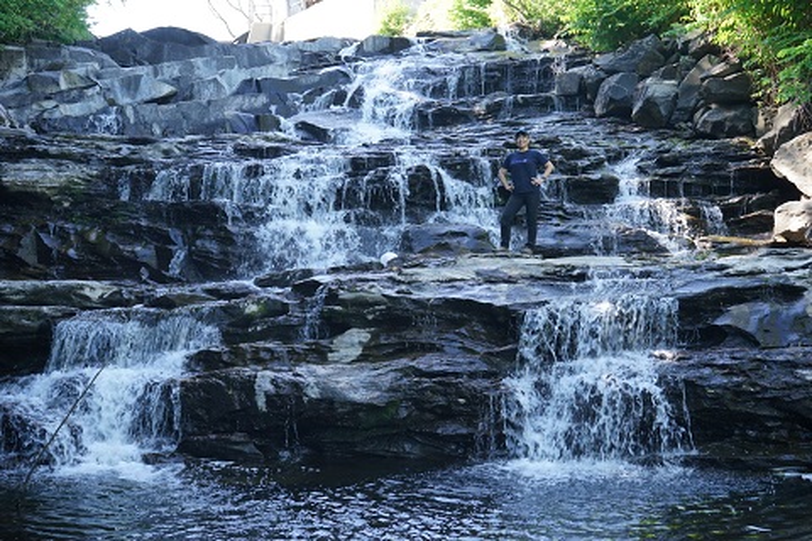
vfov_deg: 32.6
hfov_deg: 47.4
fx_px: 925
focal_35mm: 41
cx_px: 406
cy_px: 270
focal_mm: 41
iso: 800
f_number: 6.3
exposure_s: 1/100
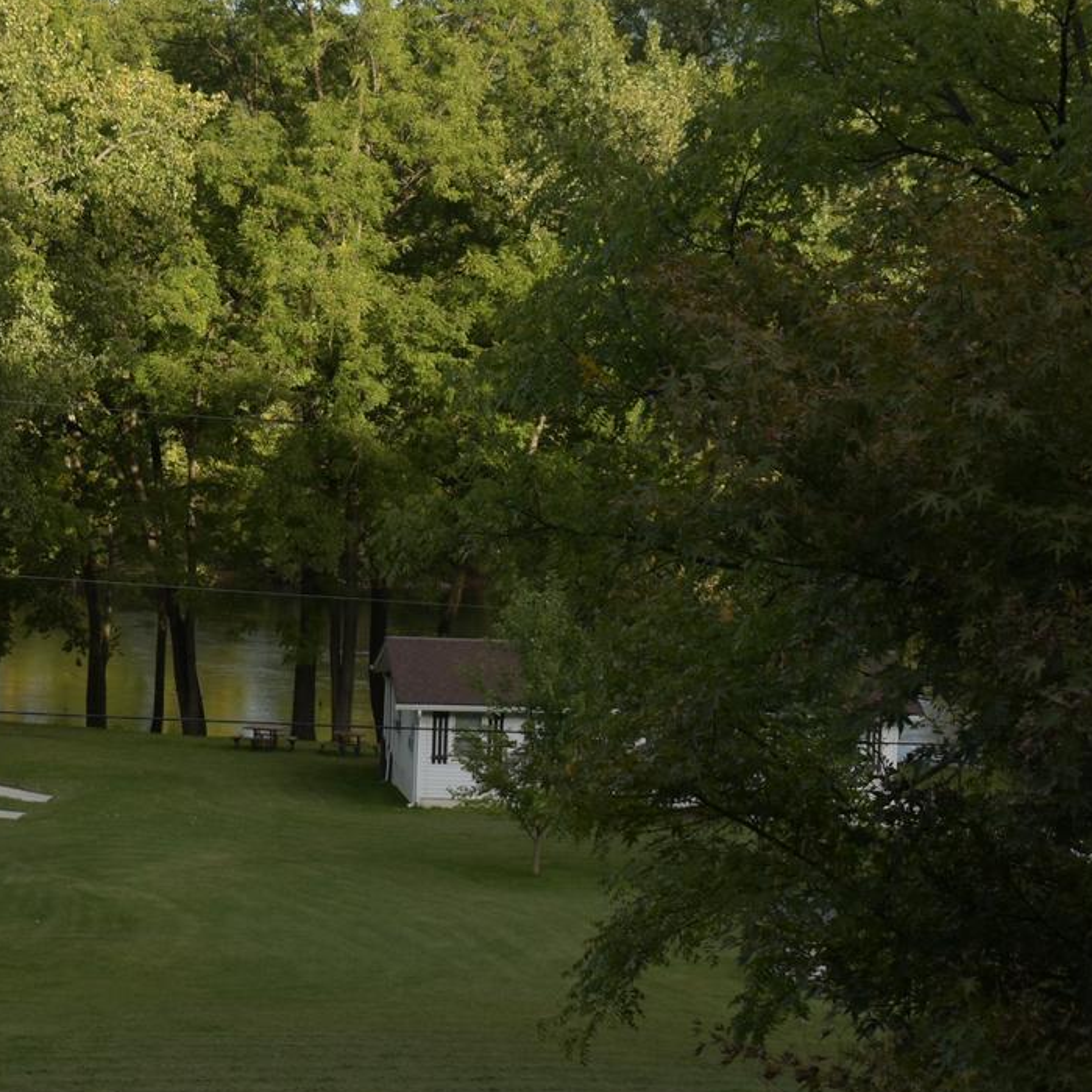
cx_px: 184
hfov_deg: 18.4
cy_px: 332
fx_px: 3328
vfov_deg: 18.6
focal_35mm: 93
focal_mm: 25
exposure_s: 1/800
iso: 200
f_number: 4.5
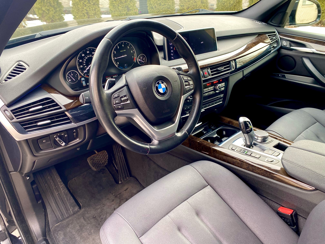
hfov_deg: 67.3
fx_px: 244
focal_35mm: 26
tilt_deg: -31.7
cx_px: 162
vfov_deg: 53.1
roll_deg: -1.8
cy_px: 122
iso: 64
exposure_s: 1/121
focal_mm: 4.25
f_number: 1.8
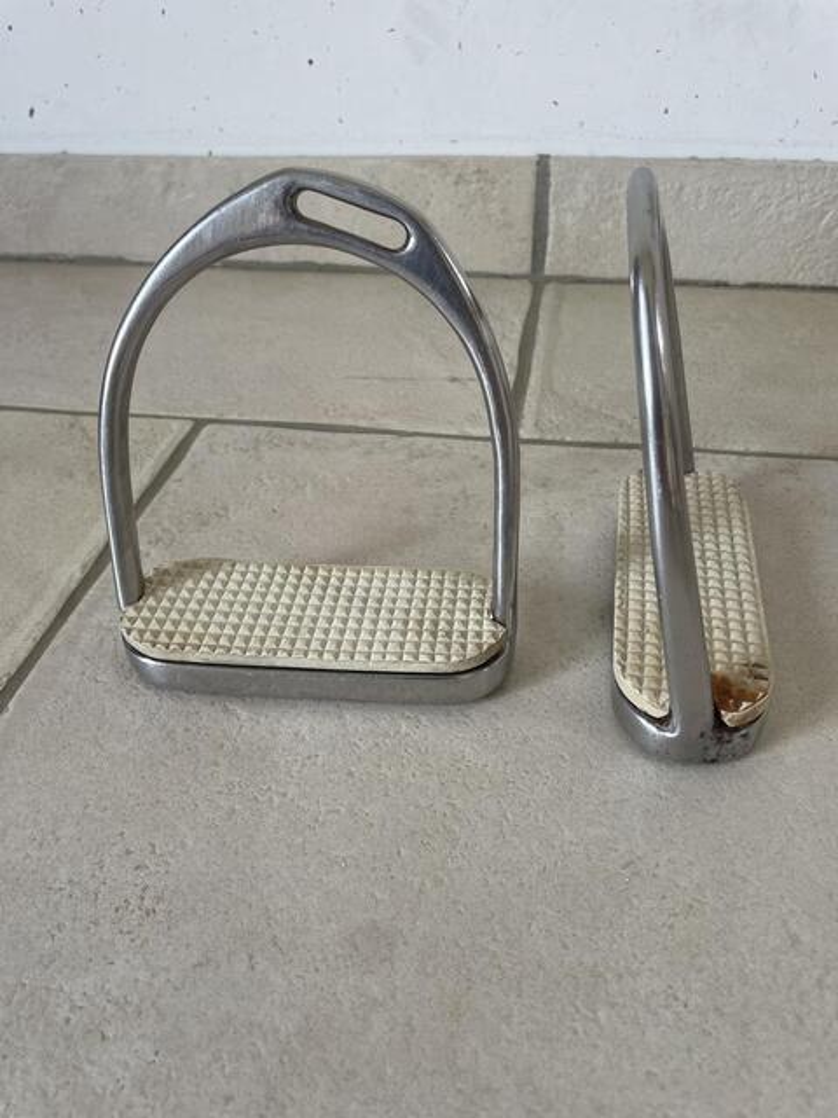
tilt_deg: -38.4
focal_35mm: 26
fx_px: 839
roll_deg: +3.0
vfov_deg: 67.3
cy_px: 559
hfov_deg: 53.1
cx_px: 419
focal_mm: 4.2
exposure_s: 1/121
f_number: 1.6
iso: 50
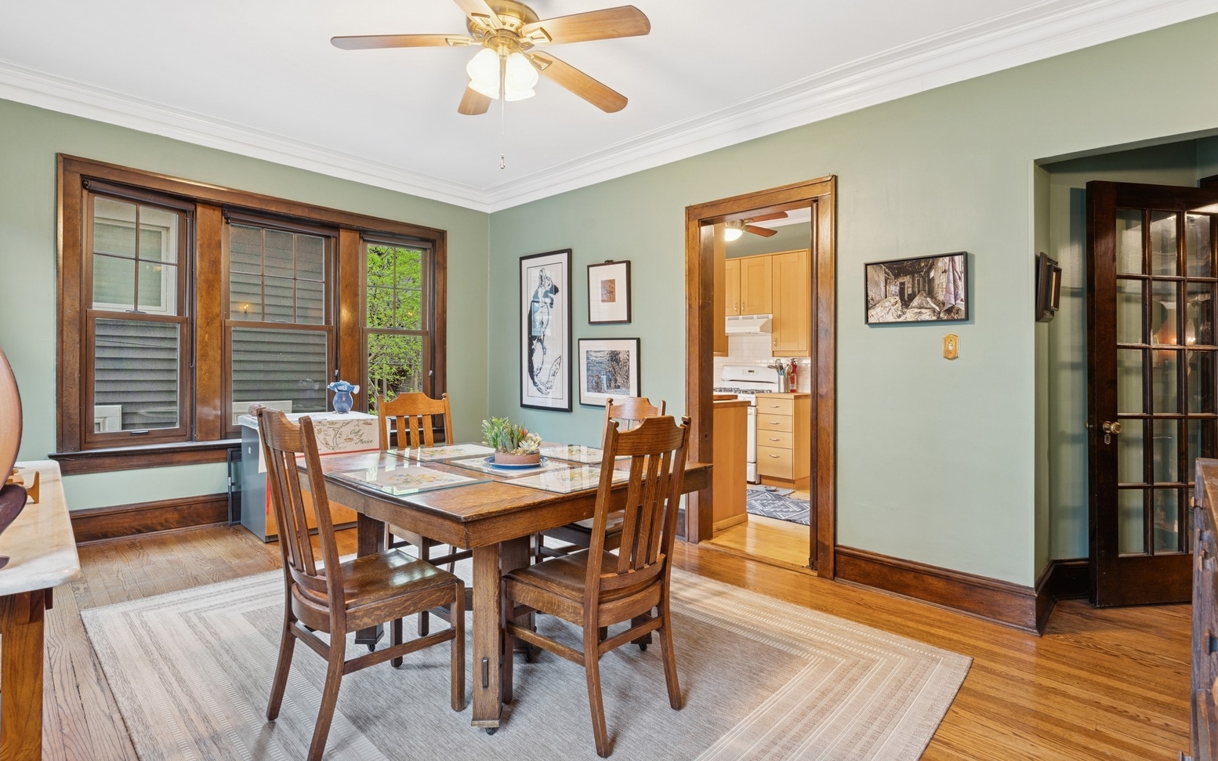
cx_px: 627
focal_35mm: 17
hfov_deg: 94.3
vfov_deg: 68.0
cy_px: 376
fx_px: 564
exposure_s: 1/4
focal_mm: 16
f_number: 8
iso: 320
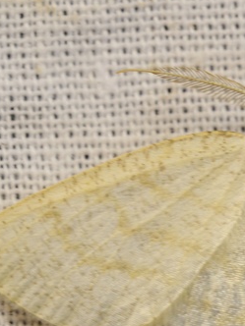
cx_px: 326
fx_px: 7280
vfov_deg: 2.6
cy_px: 222
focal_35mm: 771
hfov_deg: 1.9
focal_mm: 185
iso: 400
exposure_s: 1/125
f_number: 7.1
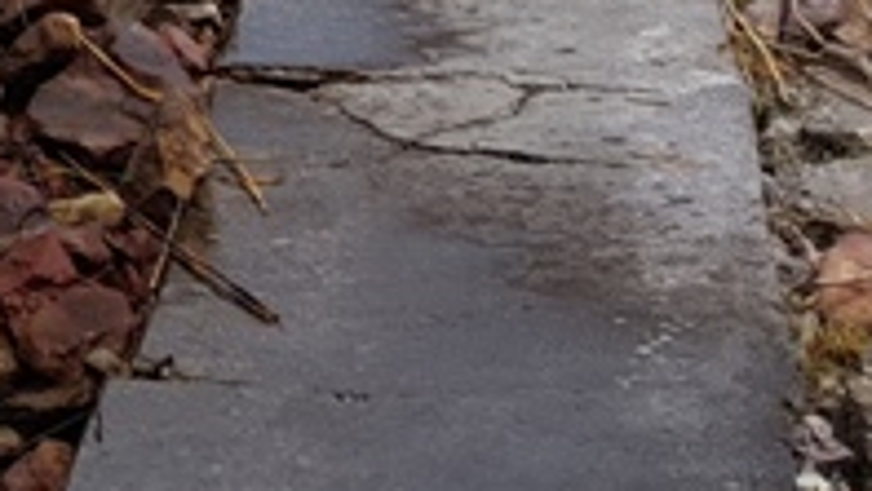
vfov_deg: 7.2
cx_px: -912
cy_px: -1044
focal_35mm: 147
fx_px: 3400
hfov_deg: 12.7
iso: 50
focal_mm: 4.2
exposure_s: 1/4400
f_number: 1.7
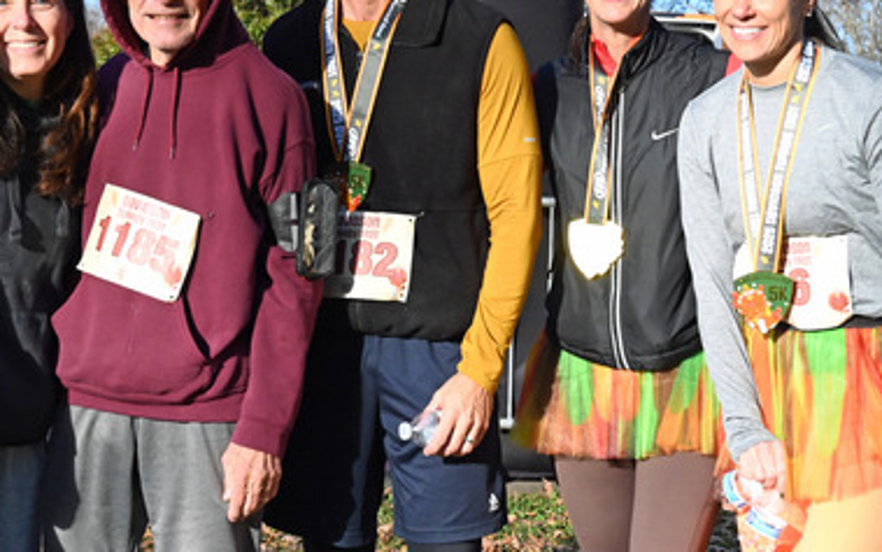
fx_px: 1779
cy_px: 186
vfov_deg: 17.6
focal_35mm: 74
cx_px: 319
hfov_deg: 27.7
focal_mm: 50
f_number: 7.1
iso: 5000
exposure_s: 1/6400
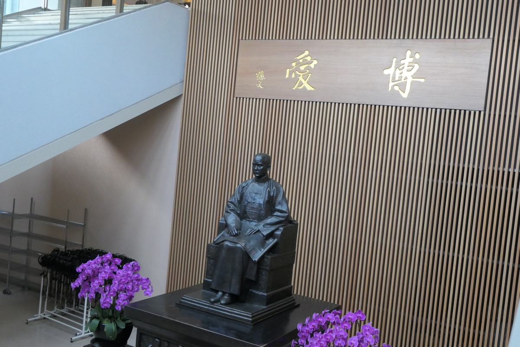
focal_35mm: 38
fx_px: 549
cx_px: 260
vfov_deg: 35.1
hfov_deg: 50.7
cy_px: 174
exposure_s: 1/125
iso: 1600
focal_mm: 14
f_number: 3.8
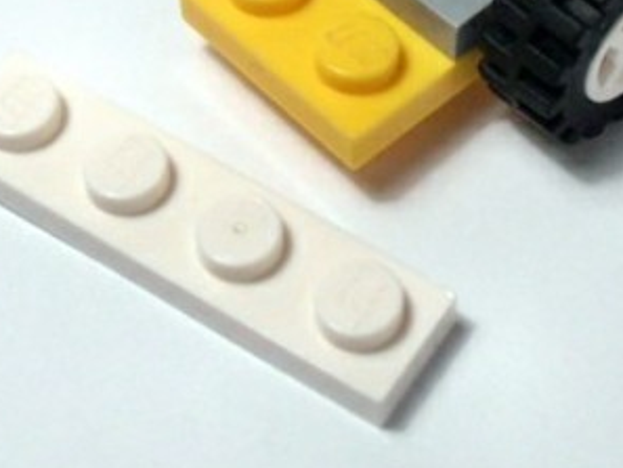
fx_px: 2017
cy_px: -58
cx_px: 476
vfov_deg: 13.0
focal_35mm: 112
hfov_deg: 17.5
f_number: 3.9
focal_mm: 6.61
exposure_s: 1/100
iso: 80
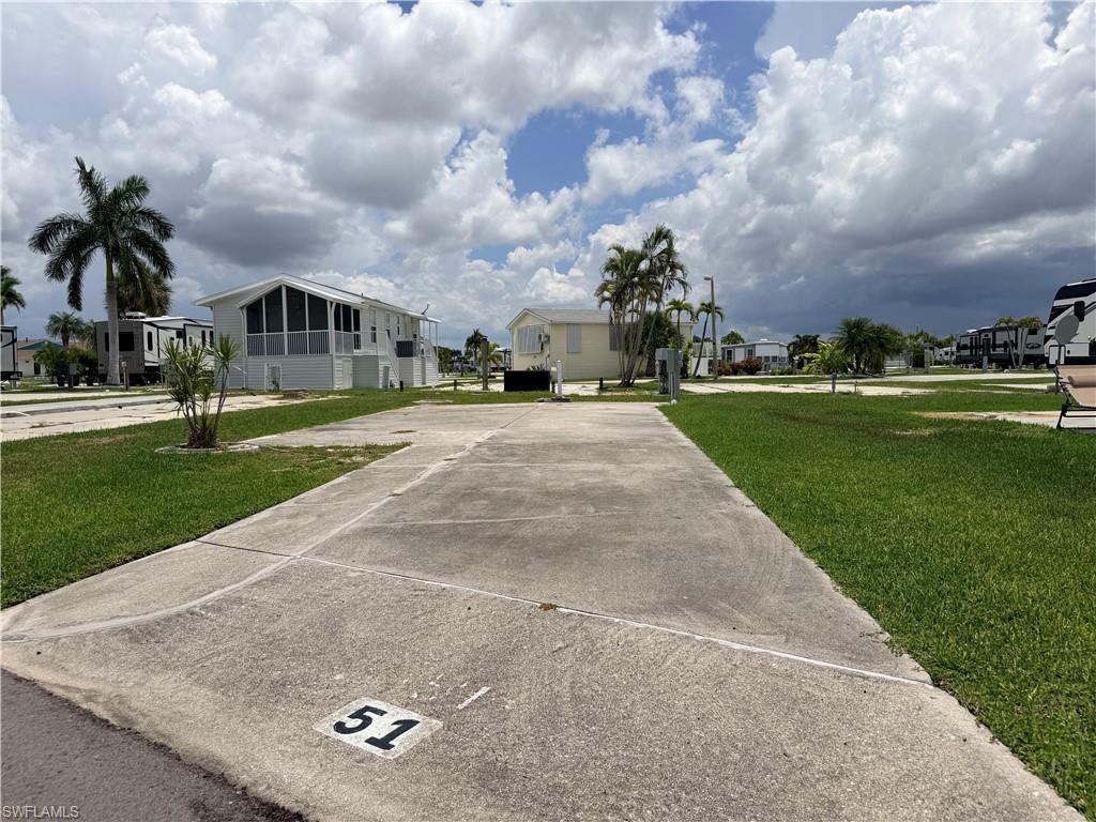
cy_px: 411
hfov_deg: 71.6
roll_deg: +1.7
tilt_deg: -4.2
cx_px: 548
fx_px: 760
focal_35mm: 24
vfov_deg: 56.8
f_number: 1.78
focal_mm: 6.76
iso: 80
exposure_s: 1/17544
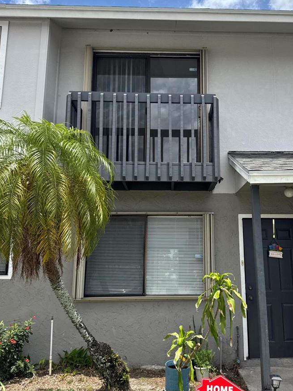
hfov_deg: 42.6
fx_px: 372
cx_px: 183
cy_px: 187
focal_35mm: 33
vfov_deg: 55.3
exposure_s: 1/3247
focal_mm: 6.76
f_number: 1.78
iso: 80
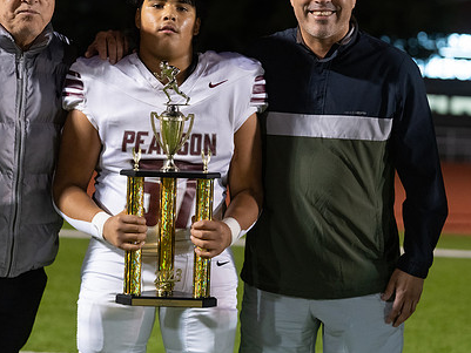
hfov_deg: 13.4
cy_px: 115
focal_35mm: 147
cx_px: 176
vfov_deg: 10.1
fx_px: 2001
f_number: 3.5
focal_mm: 100
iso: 4000
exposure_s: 1/320
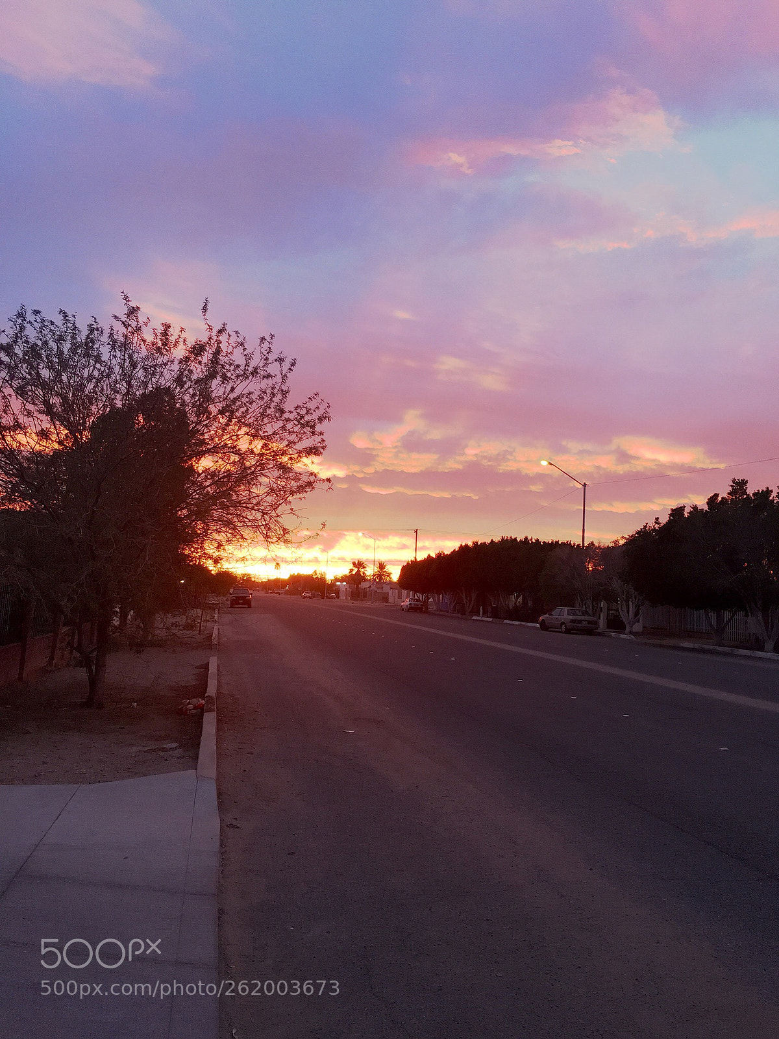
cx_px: 390
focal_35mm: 29
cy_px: 520
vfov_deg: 61.7
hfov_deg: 48.2
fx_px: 870
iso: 64
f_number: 2.2
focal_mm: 4.15
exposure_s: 1/30
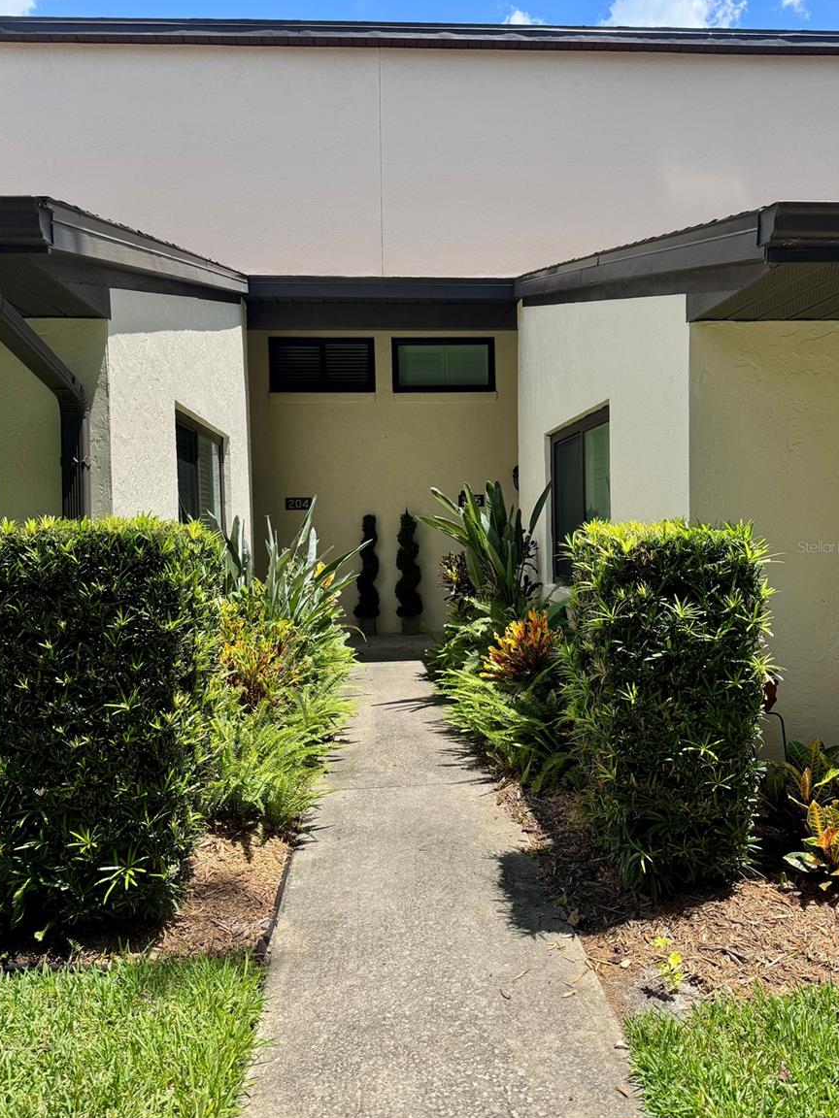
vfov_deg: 69.4
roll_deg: +1.0
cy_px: 546
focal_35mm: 25
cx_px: 429
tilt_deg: -1.3
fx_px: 808
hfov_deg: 54.9
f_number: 1.78
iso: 80
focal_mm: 6.76
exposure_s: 1/2506
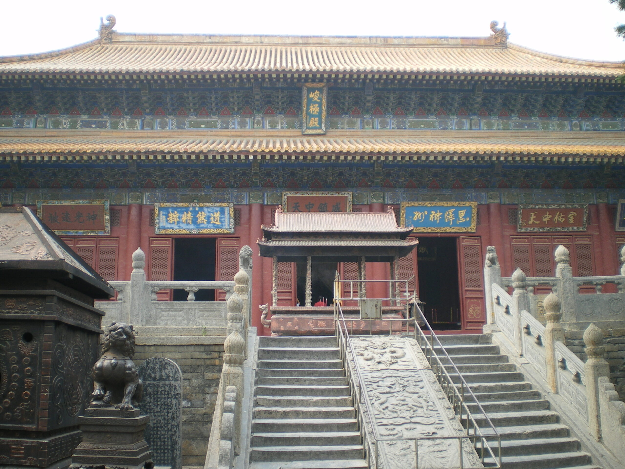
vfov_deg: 39.7
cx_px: 312
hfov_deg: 51.4
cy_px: 234
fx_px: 650
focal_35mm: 36
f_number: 3.1
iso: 50
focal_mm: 6.3
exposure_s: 1/200
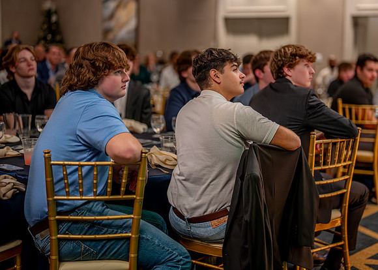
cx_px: 235
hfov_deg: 31.5
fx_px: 667
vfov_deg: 22.8
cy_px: 114
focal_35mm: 62
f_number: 1.2
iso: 1600
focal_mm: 50
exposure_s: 1/400
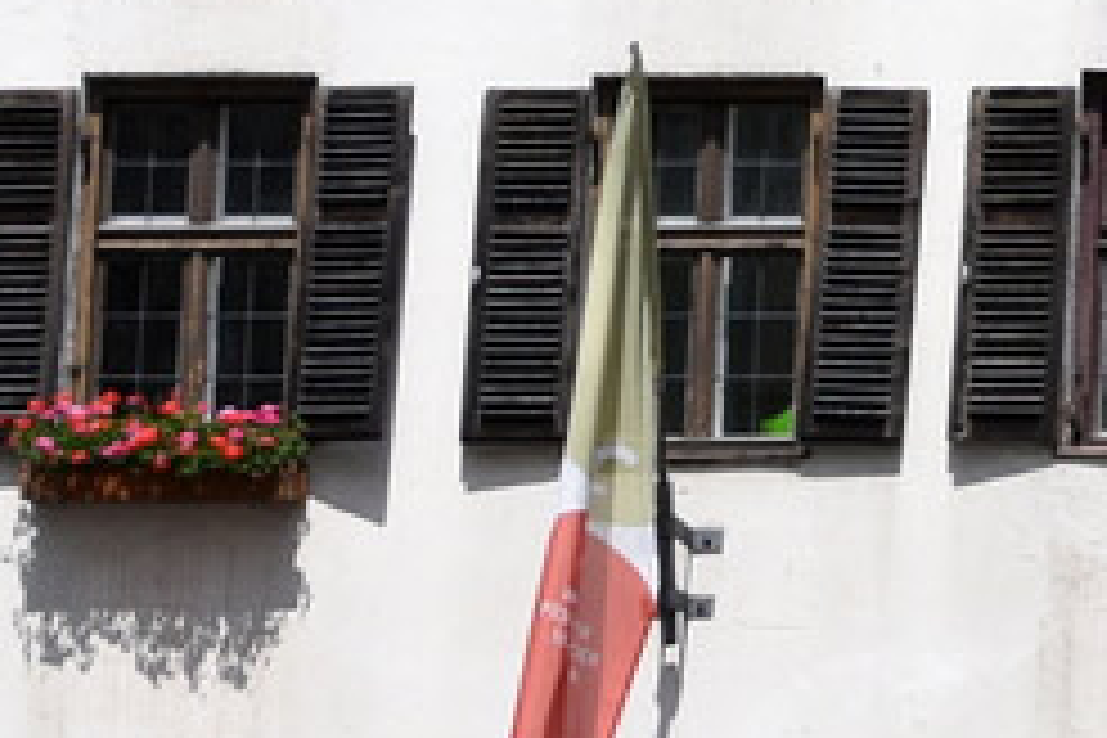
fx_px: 14974
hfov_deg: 4.2
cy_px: -727
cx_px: 2439
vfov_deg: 2.8
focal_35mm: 487
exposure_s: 1/500
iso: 140
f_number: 8
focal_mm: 50
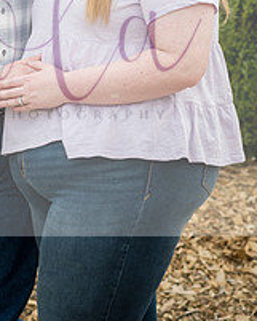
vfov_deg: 8.7
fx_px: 2100
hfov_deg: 7.0
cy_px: -3
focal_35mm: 221
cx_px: 29
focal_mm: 105
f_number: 6.3
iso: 400
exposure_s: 1/640
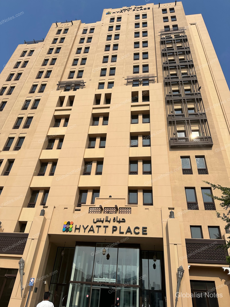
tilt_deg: +35.4
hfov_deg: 56.8
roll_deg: -5.4
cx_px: 115
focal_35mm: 24
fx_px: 213
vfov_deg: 71.6
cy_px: 154
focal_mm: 6.86
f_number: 1.78
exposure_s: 1/9709
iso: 80
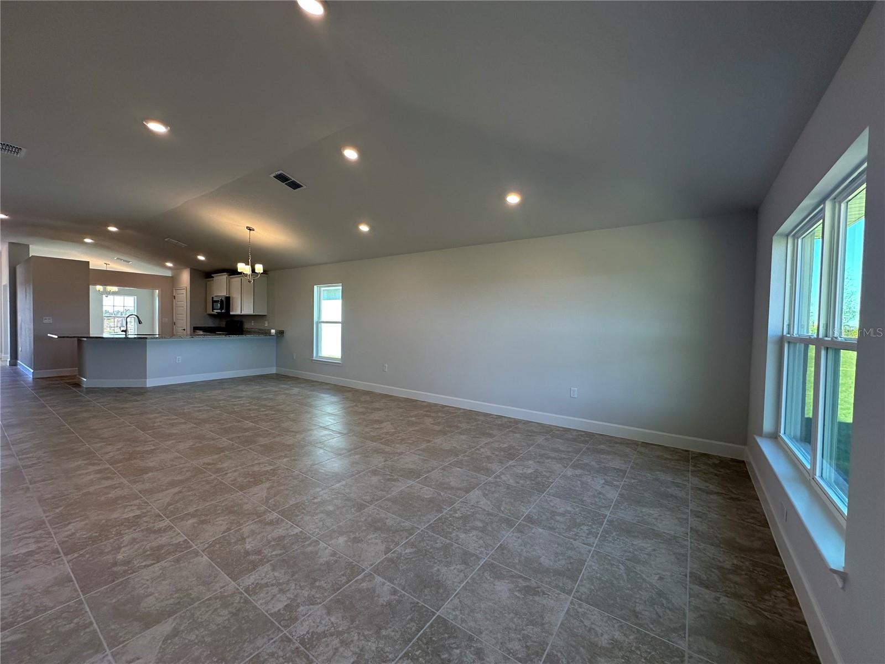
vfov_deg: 85.7
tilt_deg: -1.2
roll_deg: -1.6
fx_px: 358
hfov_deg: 102.1
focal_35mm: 14
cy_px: 332
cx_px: 442
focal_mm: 2.22
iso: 100
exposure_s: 1/120
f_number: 2.2
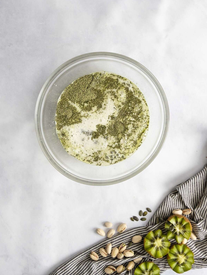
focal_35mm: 35
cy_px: 119
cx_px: 103
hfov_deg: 40.7
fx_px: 279
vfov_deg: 52.5
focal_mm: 21.3
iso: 500
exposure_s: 1/50
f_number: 4
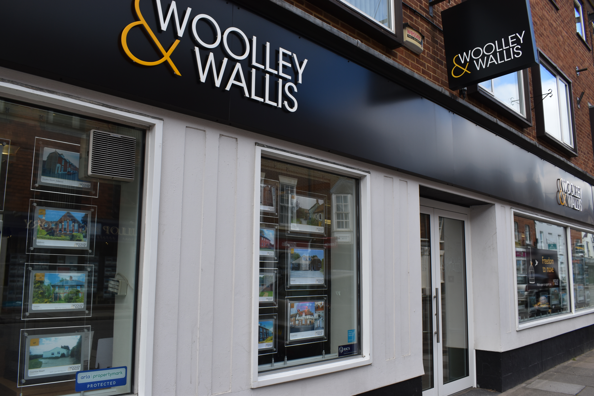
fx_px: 495
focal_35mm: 30
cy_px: 198
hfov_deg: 61.9
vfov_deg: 43.6
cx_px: 297
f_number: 7.1
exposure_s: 1/250
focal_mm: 20
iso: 200
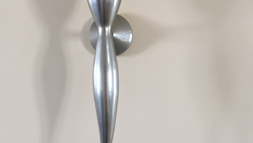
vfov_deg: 27.4
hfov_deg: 47.4
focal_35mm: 43
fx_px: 288
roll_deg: -0.3
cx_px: 126
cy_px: 40
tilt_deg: +2.3
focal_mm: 4.15
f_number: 2.2
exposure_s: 1/33
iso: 50
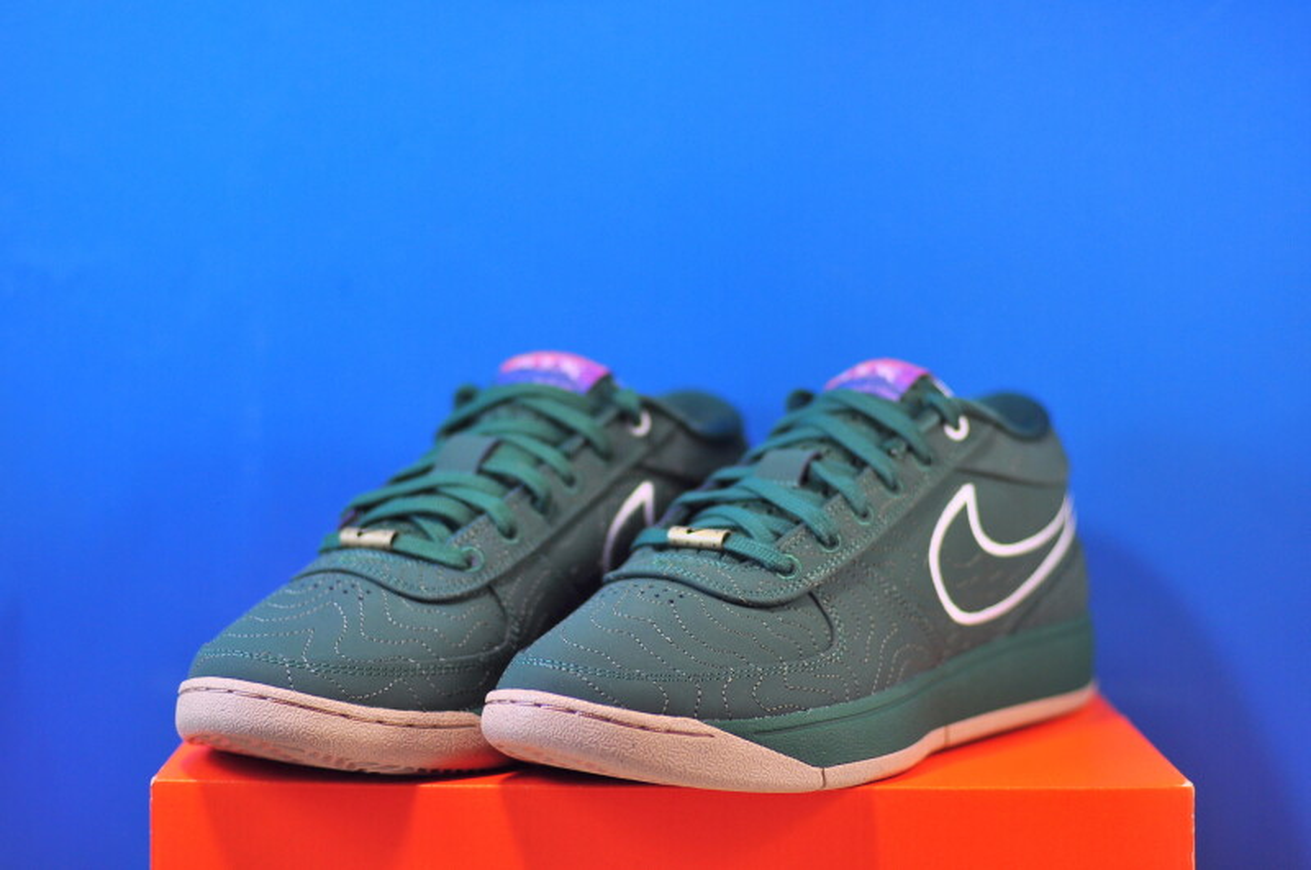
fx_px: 2727
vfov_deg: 18.1
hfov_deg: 27.0
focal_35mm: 75
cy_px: 435
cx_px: 656
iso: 250
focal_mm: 50
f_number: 2
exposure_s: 1/320
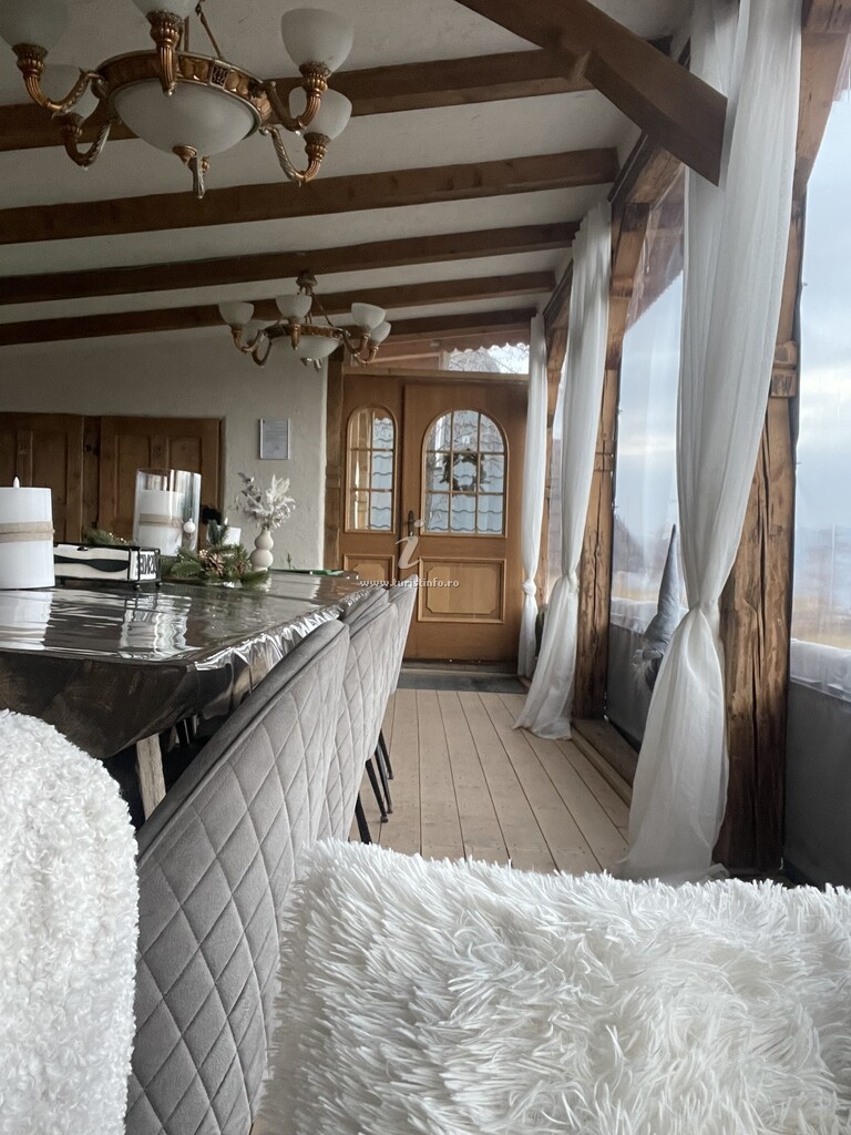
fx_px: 983
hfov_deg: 46.8
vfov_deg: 60.0
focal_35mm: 30
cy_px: 568
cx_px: 426
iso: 320
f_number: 2.2
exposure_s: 1/50
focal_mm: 2.71
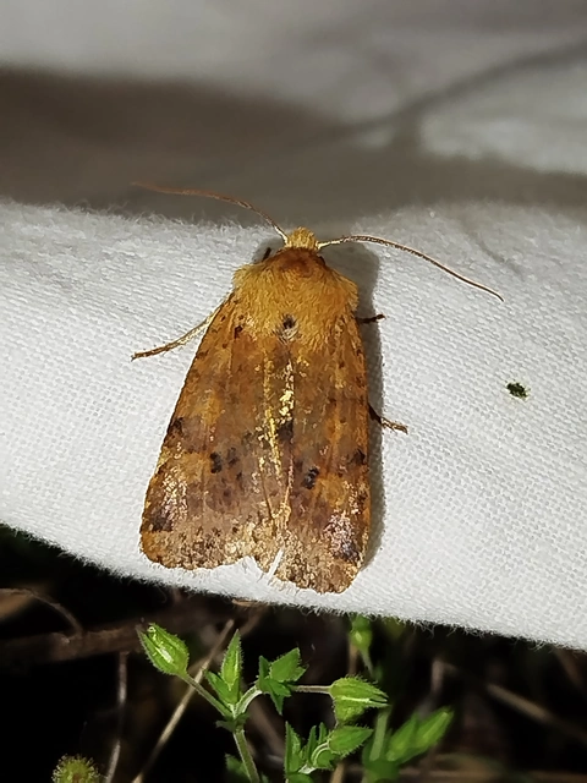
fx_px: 2261
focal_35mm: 100
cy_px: 392
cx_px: 294
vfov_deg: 19.6
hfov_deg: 14.8
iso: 125
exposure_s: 1/50
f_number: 1.7
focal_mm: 5.31
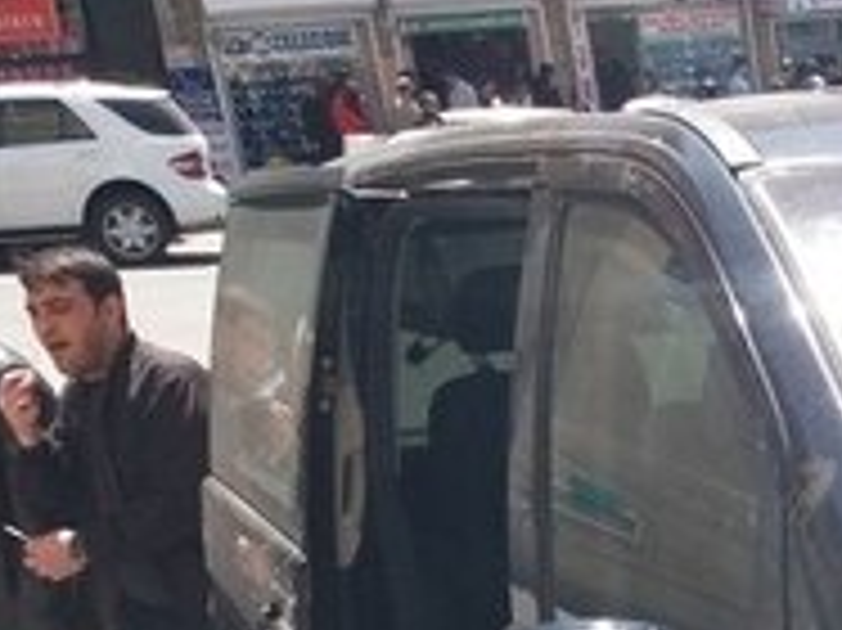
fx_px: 2407
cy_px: 1100
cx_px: 1324
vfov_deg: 13.5
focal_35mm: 99
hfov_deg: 17.5
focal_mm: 3.7
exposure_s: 1/655
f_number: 1.9
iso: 64
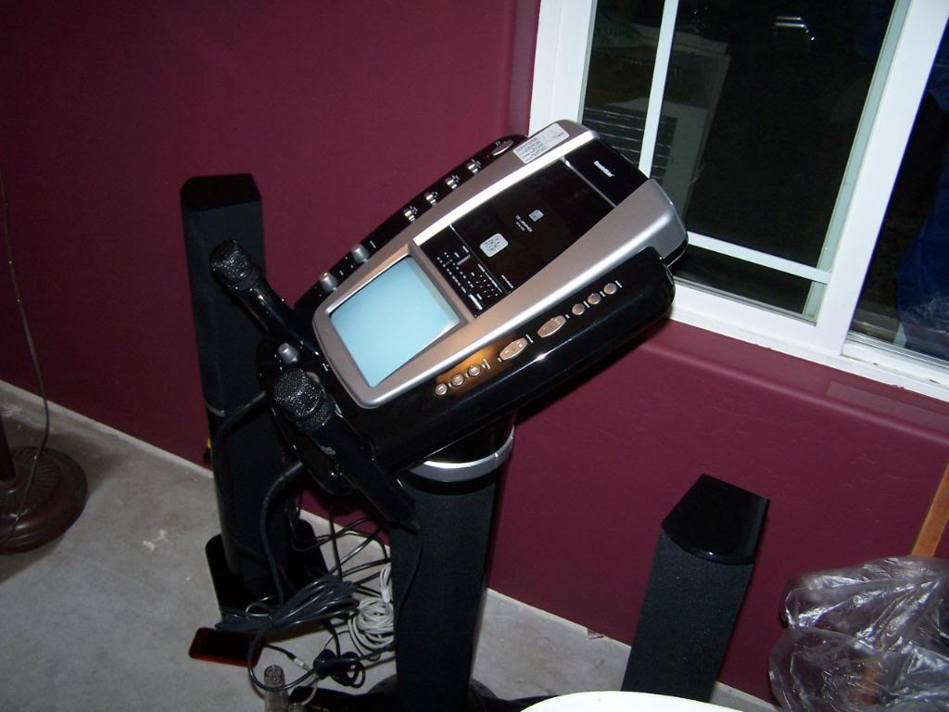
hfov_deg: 46.8
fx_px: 1097
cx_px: 474
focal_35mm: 40
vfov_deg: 36.0
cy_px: 356
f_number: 2.8
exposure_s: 1/60
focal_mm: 6.7
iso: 140
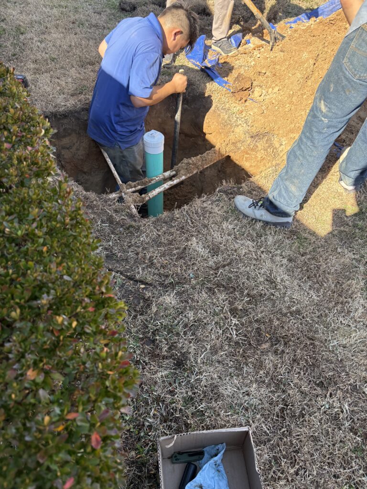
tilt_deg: -50.8
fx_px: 368
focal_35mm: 26
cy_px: 244
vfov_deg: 67.3
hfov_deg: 53.1
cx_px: 184
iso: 64
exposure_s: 1/773
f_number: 1.6
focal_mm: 5.96
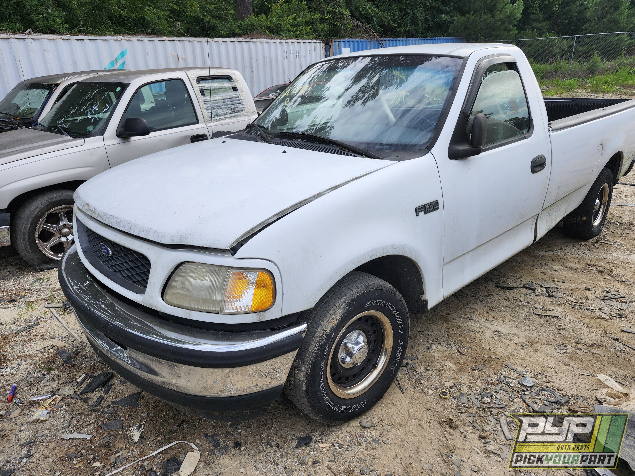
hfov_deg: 73.9
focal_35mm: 23
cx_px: 318
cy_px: 238
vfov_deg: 58.9
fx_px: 422
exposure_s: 1/832
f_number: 1.8
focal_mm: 5.54
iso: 25
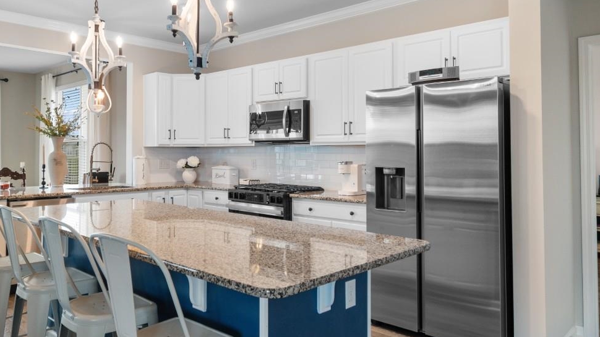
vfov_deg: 41.3
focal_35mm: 28
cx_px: 223
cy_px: 142
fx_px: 445
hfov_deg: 66.8
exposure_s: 1/5
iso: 100
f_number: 4.8
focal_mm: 11
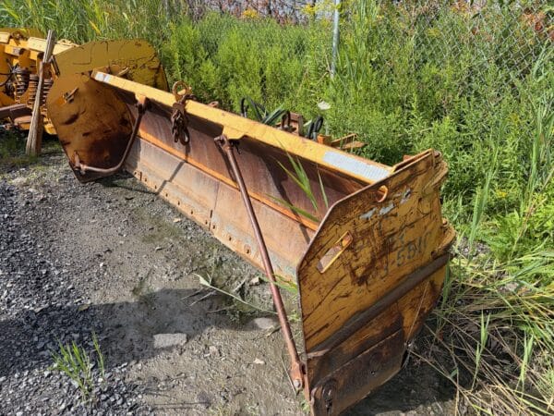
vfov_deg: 53.1
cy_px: 208
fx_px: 416
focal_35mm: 26
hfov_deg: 67.3
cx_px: 277
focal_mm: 5.96
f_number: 1.6
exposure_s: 1/1953
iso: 50
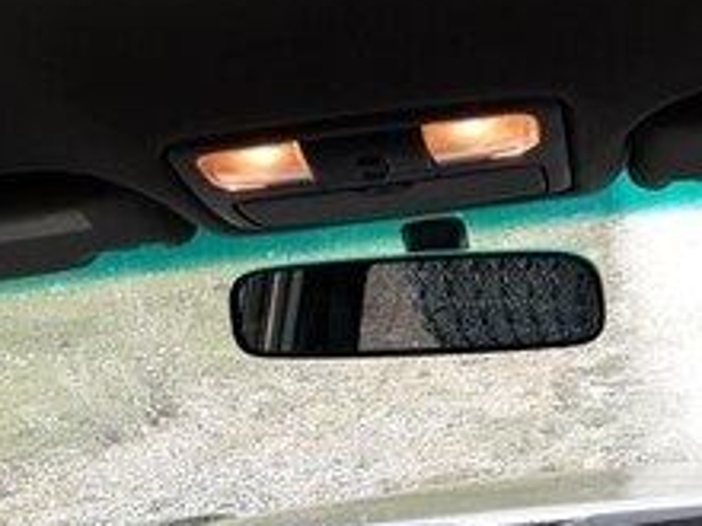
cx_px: 354
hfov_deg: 24.1
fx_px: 1643
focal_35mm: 81
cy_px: 719
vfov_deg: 17.0
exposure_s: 1/100
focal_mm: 3.6
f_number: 1.9
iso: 64
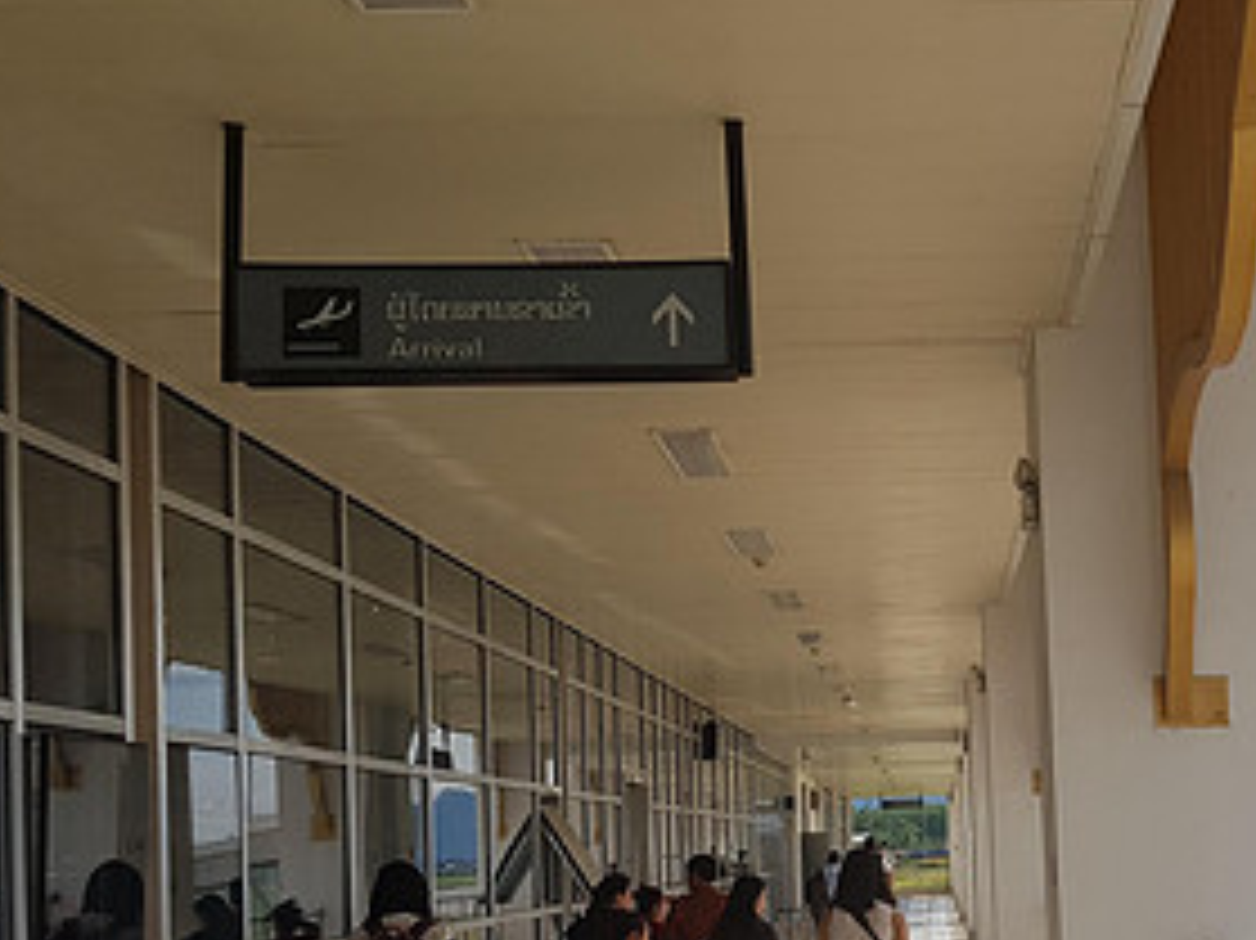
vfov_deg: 26.4
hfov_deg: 34.2
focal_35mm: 54
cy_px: 785
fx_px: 1958
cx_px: 1058
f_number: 1.7
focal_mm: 4.2
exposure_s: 1/1992
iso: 40
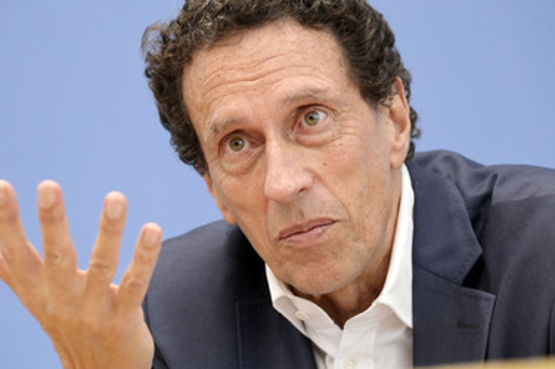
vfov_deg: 6.7
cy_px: 170
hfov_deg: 10.1
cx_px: 261
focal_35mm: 204
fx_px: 3142
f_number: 5.6
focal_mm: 170
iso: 3200
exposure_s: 1/400
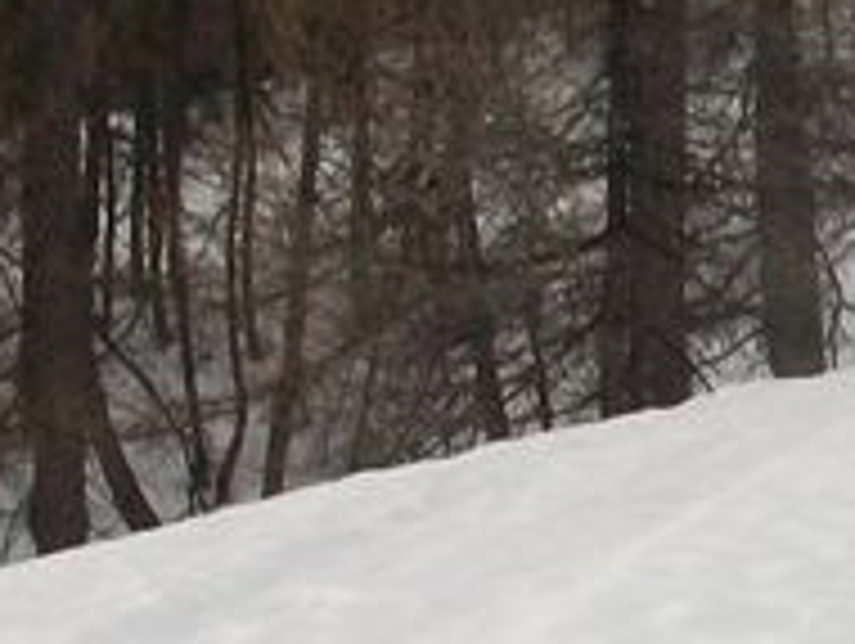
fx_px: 3833
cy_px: 594
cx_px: 1210
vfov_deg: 9.5
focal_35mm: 155
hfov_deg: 12.2
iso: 80
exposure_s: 1/250
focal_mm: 5.7
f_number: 2.8
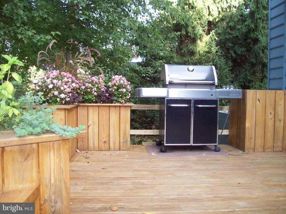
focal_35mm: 36
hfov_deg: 51.4
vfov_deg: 39.7
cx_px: 143
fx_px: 297
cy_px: 107
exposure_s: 1/83.8
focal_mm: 6
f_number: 2.7
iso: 140
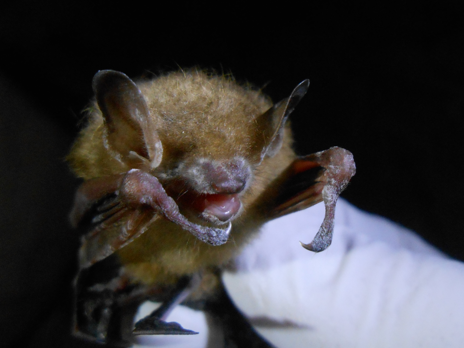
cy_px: 126
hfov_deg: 53.4
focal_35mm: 34
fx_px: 456
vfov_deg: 41.4
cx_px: 286
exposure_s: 1/125
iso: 500
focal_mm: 4.6
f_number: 3.5
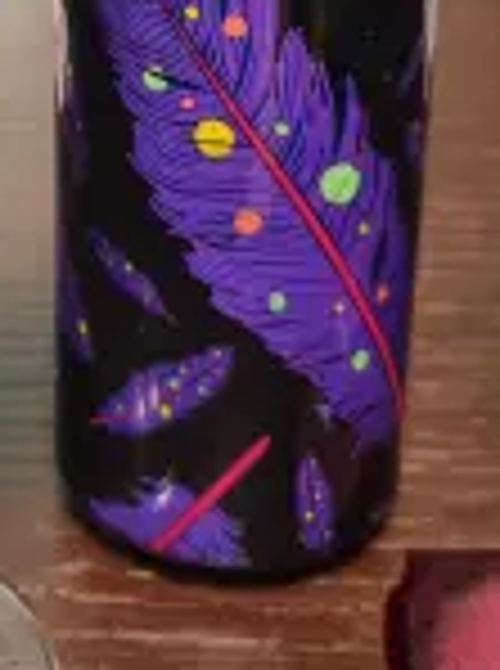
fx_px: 1354
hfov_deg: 20.5
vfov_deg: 25.6
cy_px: -81
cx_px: 45
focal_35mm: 70
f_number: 1.8
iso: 200
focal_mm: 5.4
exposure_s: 1/50
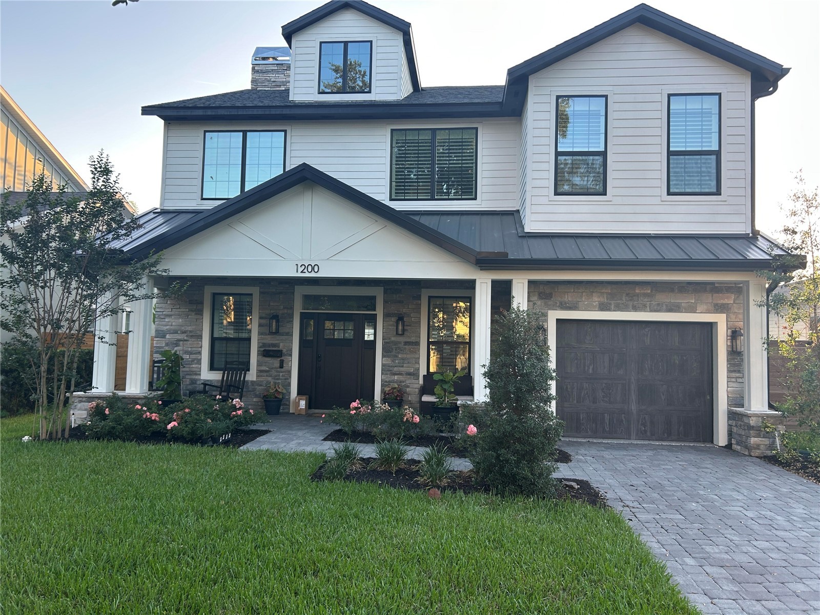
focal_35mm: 26
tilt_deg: +3.2
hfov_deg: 67.3
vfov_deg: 53.1
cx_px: 410
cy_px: 308
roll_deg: -1.4
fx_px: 616
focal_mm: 5.7
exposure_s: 1/196
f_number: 1.5
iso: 40
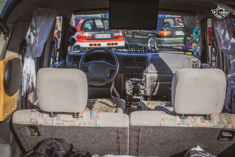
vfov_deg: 22.6
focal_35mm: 60
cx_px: 118
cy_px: 78
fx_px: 392
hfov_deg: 33.4
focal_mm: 40
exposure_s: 1/200
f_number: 7.1
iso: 100
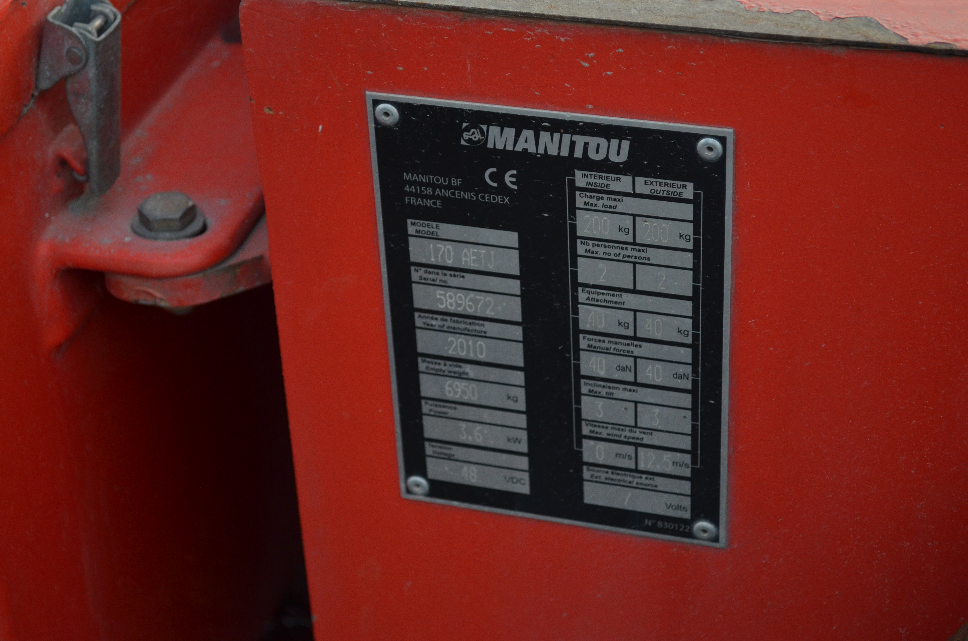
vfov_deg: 16.5
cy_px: 320
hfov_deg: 24.7
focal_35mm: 82
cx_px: 484
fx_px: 2214
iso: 640
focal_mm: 55
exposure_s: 1/400
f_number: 5.6
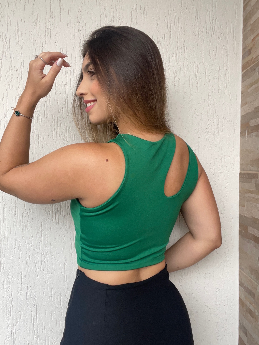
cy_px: 172
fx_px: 299
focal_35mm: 30
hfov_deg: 46.8
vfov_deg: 60.0
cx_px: 130
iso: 80
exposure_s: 1/121
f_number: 2.2
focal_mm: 2.71
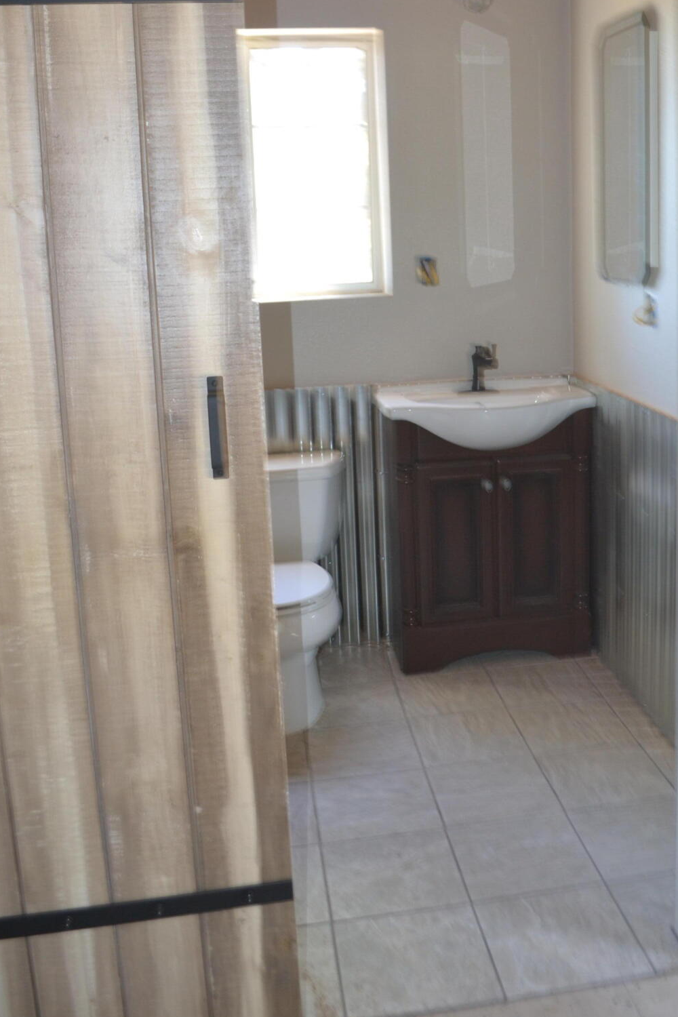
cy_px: 354
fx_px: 1017
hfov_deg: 36.6
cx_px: 433
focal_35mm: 36
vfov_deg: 52.3
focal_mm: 18
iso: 450
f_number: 3.5
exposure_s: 1/30
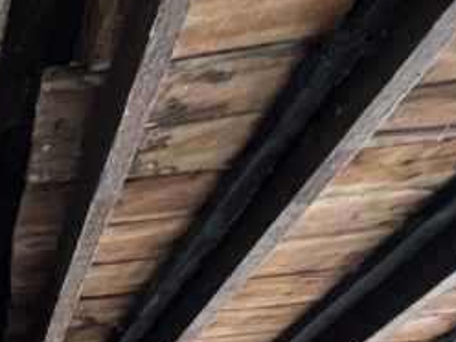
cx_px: -357
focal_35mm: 63
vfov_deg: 15.1
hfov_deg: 21.1
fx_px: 830
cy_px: 798
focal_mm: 1.57
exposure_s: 1/60
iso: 500
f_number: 1.8
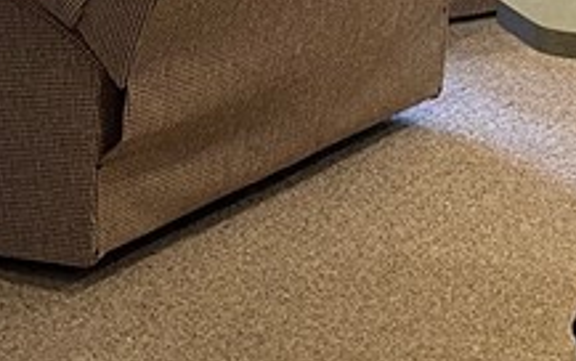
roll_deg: -0.9
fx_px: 2042
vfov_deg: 9.8
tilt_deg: -11.4
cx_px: 733
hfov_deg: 15.3
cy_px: -207
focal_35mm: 130
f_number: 1.6
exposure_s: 1/60
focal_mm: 5.1
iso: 160
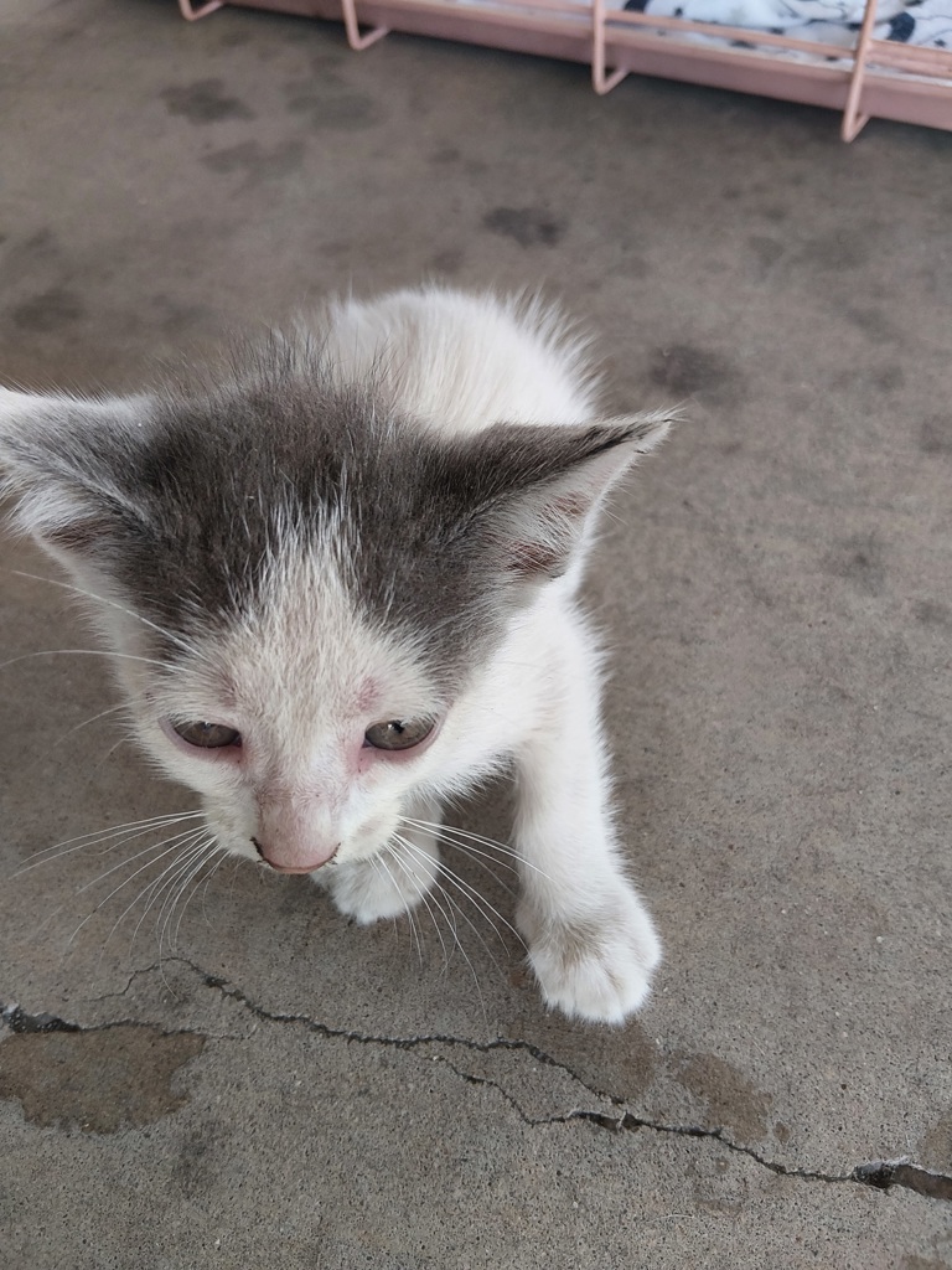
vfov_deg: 67.3
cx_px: 476
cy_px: 635
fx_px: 953
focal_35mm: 26
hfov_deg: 53.1
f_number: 1.8
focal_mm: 3.86
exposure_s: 1/100
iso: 40
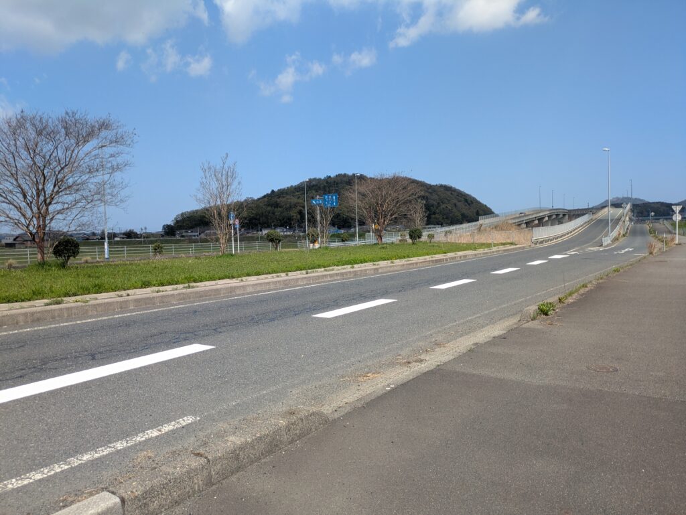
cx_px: 343
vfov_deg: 54.9
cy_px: 258
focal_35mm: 25
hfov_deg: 69.4
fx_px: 496
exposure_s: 1/1616
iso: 44
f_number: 1.89
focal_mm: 5.43
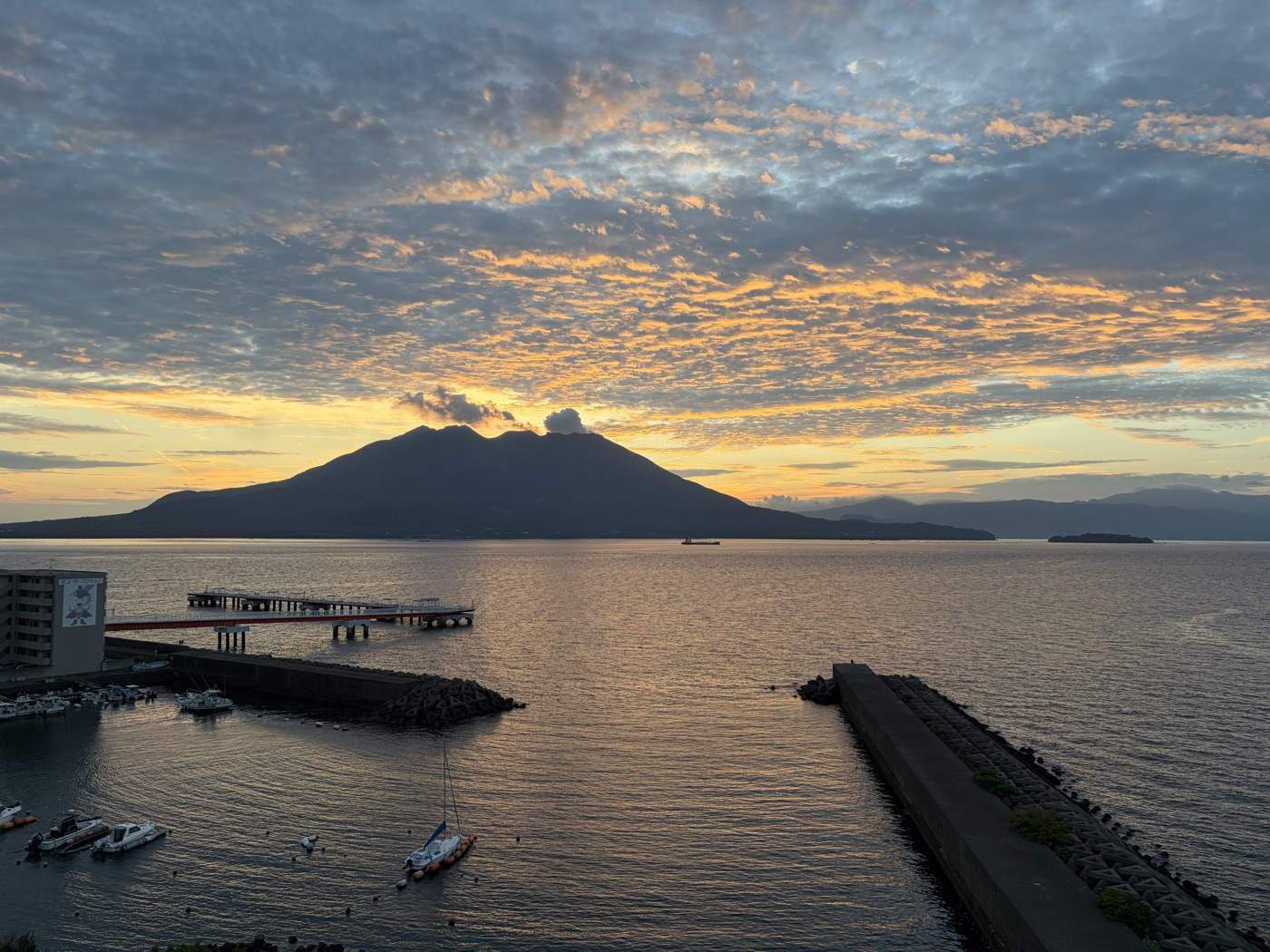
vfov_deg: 53.1
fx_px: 954
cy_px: 476
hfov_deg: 67.3
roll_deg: +0.3
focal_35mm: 26
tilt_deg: +3.4
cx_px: 635
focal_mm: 5.96
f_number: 1.6
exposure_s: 1/309
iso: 50
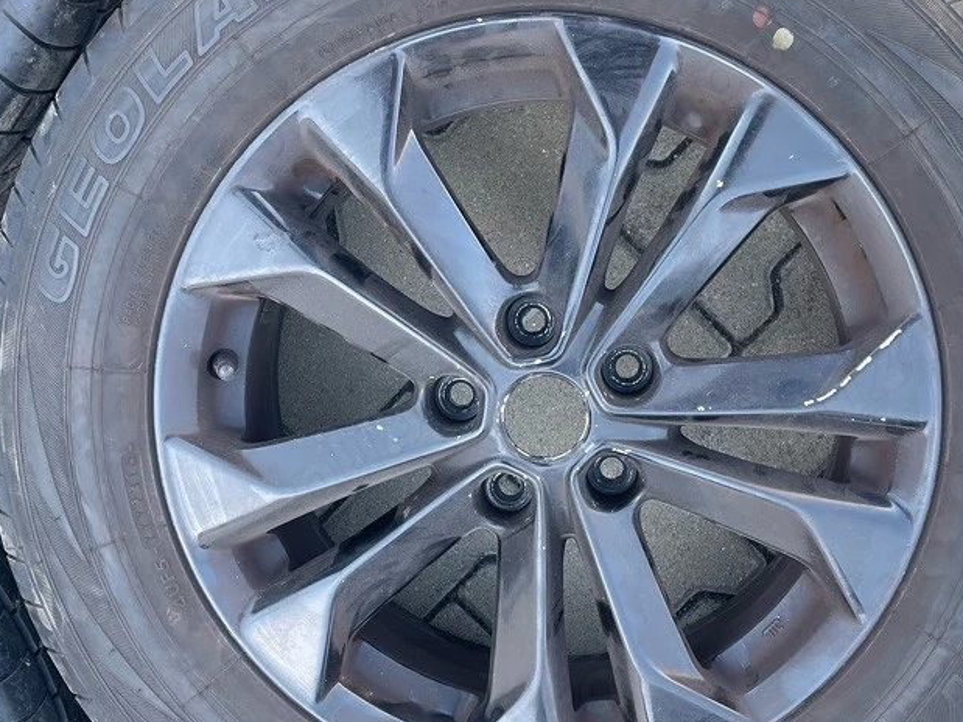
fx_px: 1168
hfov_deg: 44.7
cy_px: 398
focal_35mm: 42
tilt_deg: -82.4
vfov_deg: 34.3
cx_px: 559
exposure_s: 1/121
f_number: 1.6
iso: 32
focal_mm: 4.2
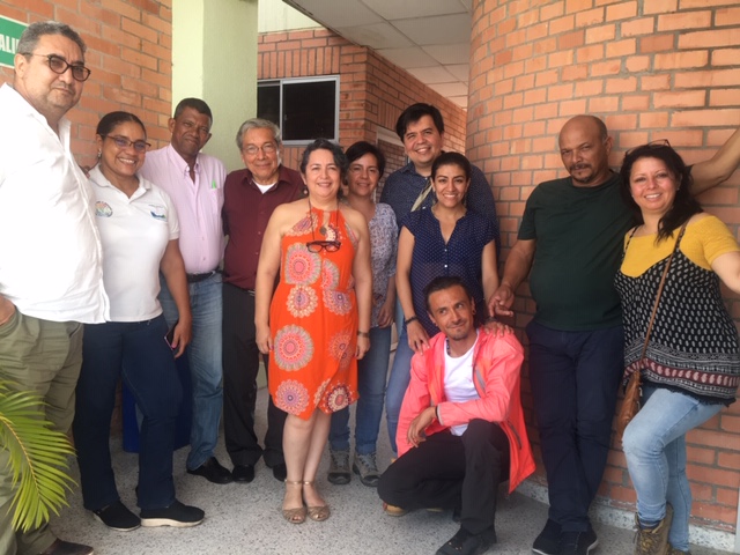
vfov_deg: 48.2
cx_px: 370
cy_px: 278
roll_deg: -2.2
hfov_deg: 61.7
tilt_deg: -4.4
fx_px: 620
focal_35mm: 29
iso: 40
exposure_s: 1/120
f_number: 2.2
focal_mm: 4.15
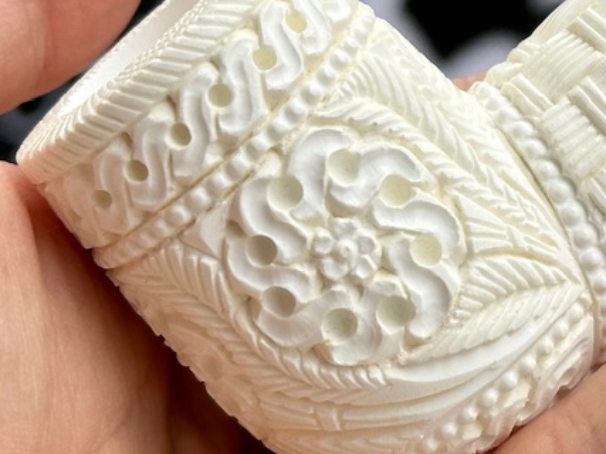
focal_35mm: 144
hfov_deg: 13.4
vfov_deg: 10.2
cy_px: -21
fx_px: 2520
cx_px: 697
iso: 64
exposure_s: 1/615
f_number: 1.78
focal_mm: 6.86
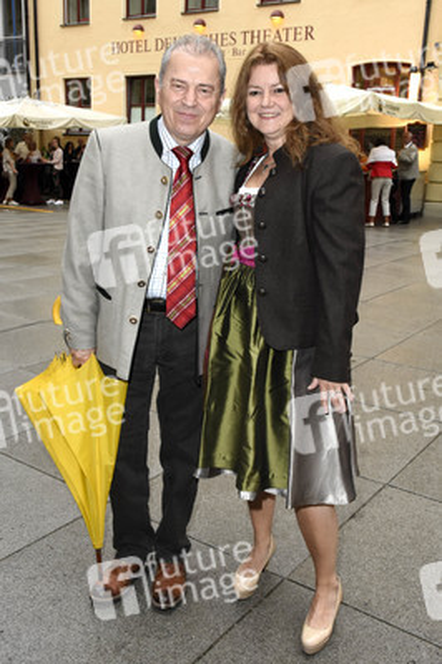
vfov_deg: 55.1
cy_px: 332
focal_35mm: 34
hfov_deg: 38.3
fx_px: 636
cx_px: 221
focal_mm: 23
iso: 1600
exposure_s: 1/160
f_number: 6.3
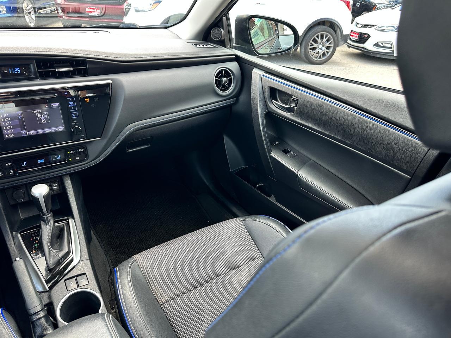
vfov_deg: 56.8
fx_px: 313
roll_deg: -4.6
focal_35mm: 24
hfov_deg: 71.6
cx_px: 226
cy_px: 169
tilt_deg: -29.9
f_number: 1.78
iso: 160
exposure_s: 1/121
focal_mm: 6.86
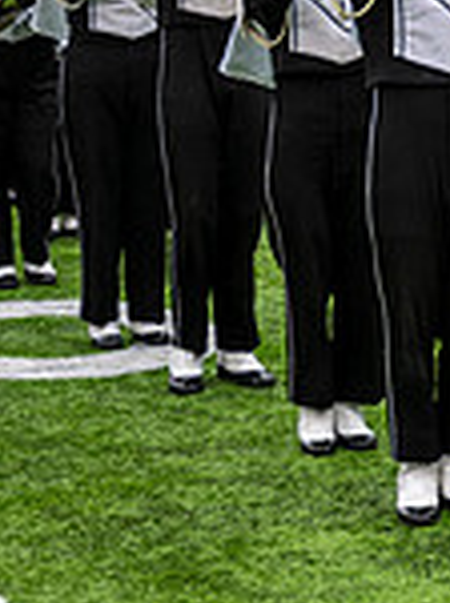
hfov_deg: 9.4
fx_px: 2590
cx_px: 868
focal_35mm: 149
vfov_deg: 13.2
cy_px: 98
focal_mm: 40
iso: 100
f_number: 2.8
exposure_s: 1/500
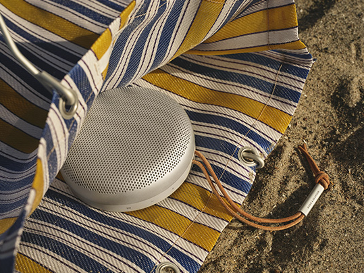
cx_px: 185
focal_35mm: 53
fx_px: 557
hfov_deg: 36.2
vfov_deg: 27.5
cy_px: 139
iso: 640
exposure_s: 1/3200
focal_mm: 64
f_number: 11
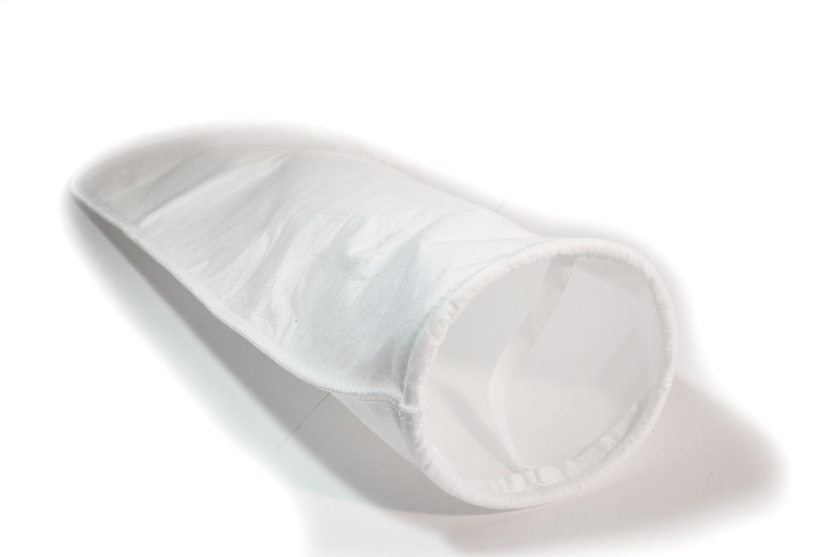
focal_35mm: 51
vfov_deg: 26.6
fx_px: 1180
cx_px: 416
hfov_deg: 38.8
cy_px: 278
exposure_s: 1/60
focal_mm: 34
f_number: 7.1
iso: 200
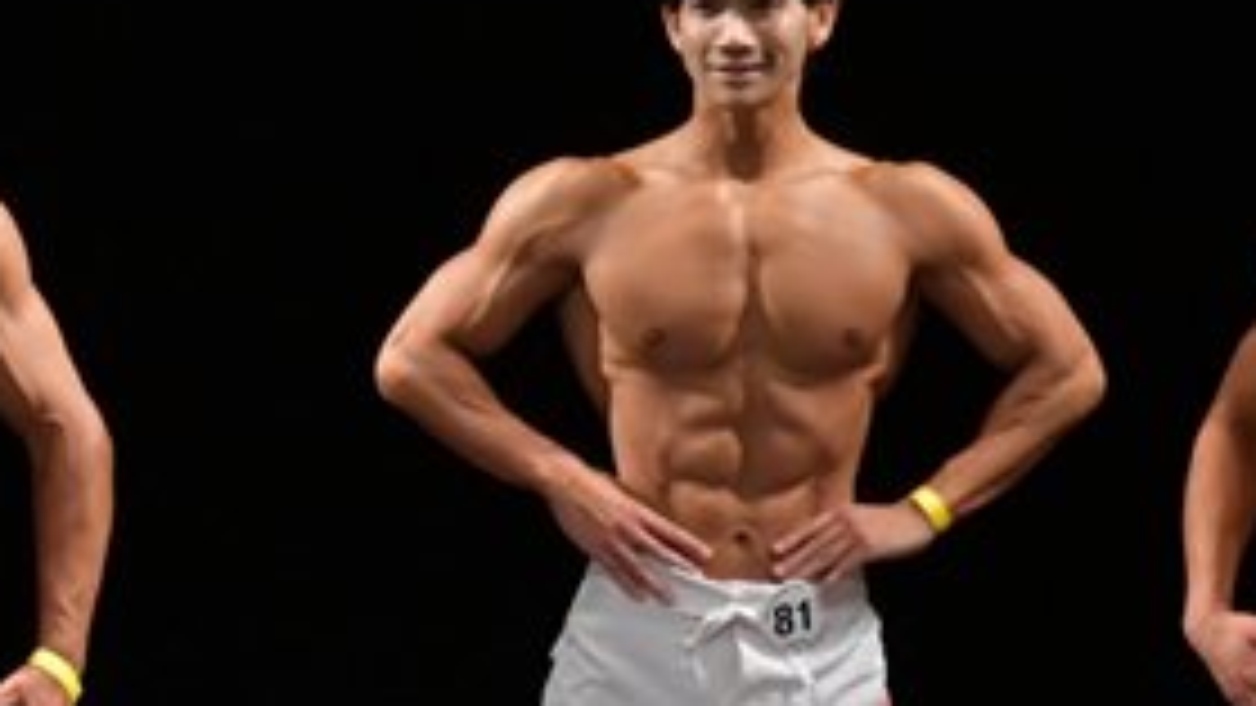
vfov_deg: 1.6
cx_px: -70
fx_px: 24747
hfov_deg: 2.9
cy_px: 661
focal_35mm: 743
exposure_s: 1/400
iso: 3200
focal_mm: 170
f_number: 5.6
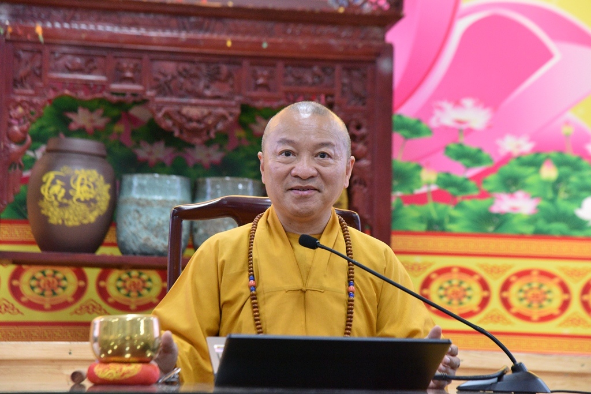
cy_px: 197
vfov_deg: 11.4
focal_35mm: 120
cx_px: 296
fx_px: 1970
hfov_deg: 17.1
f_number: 4
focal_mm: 120
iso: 6400
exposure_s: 1/100
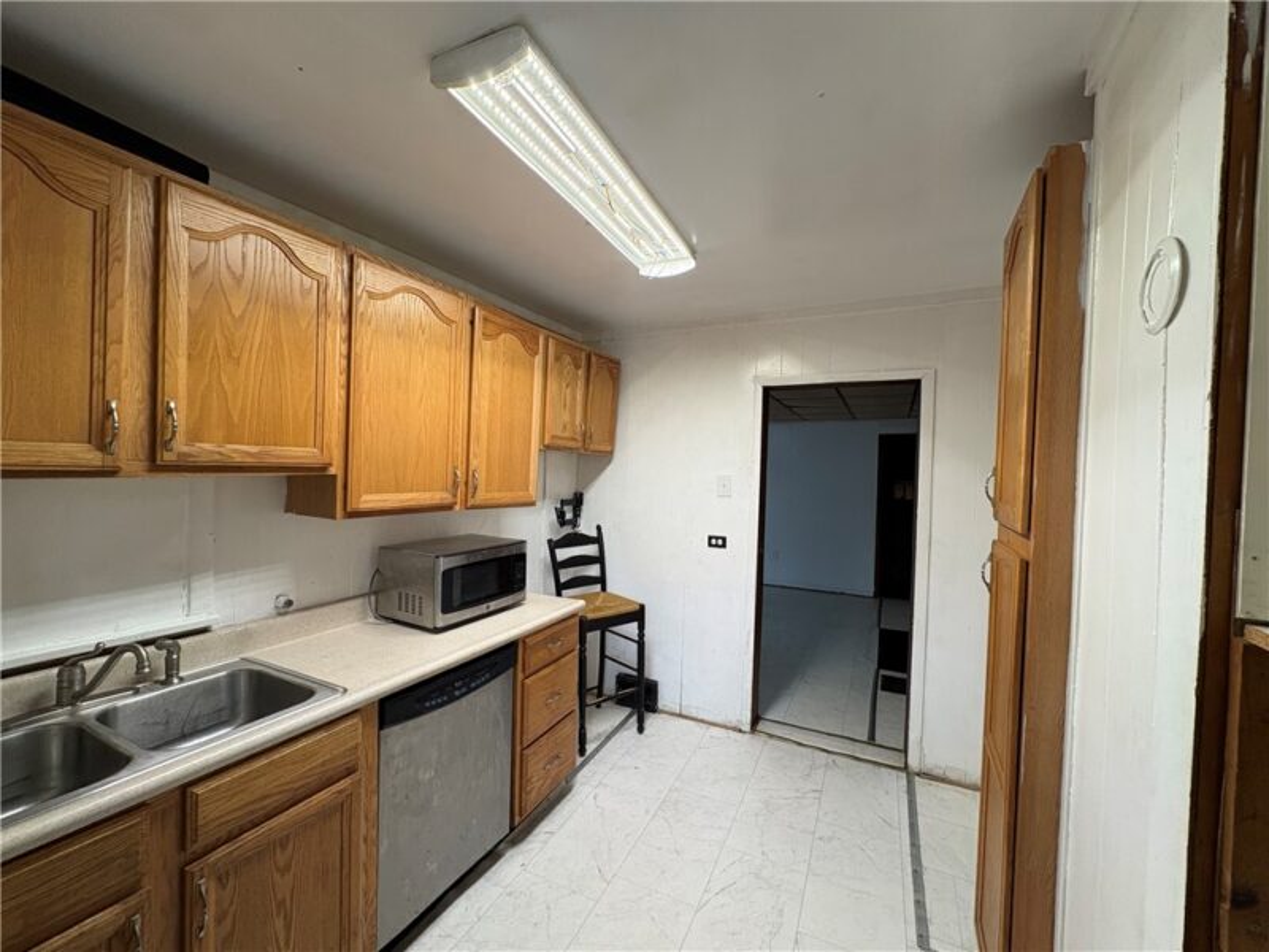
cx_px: 634
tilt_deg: +0.6
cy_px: 476
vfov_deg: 85.7
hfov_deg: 102.1
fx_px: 513
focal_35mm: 14
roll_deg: -0.8
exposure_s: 1/120
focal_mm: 2.22
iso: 160
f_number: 2.2
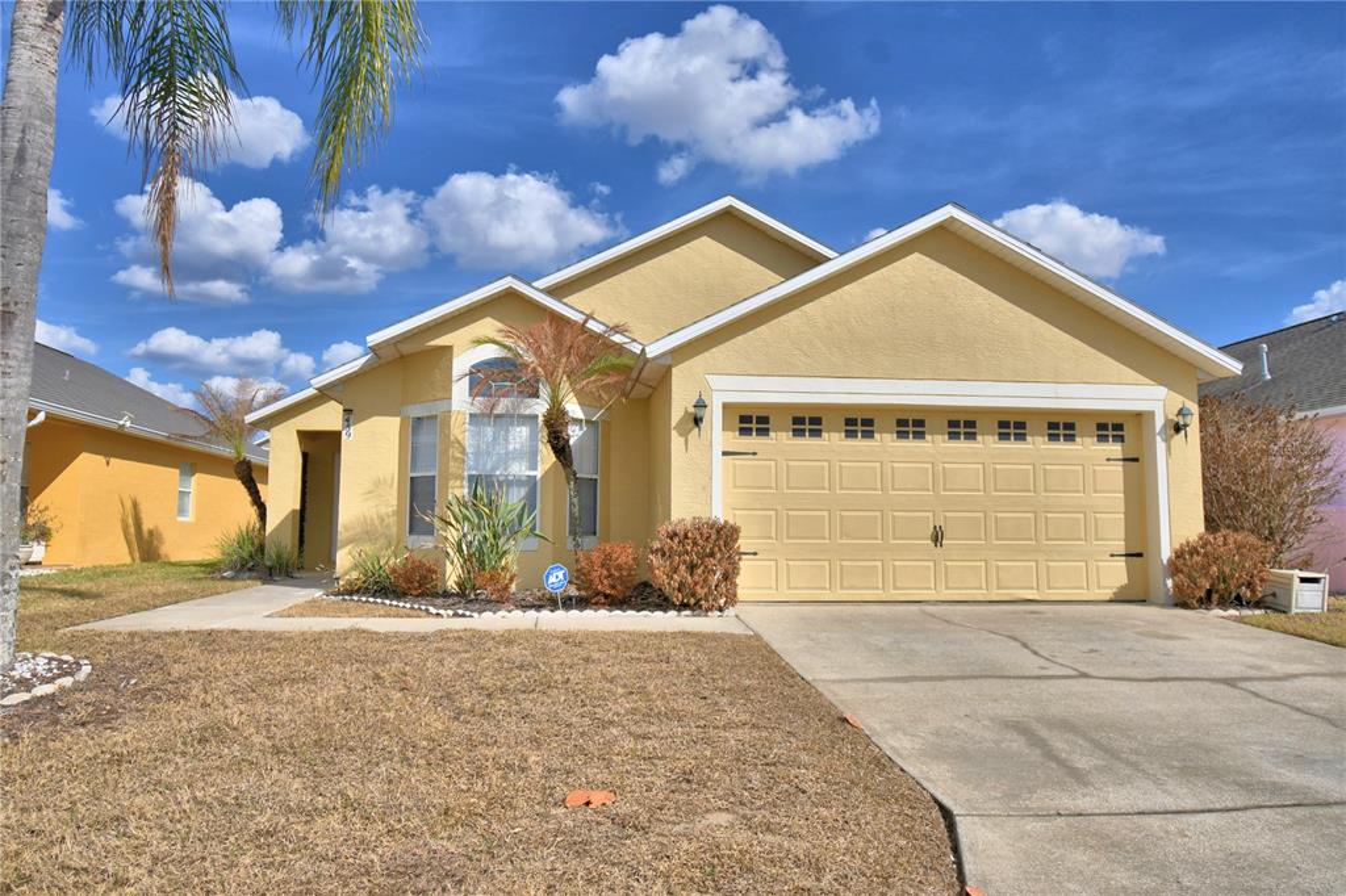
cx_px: 673
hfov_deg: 73.8
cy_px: 448
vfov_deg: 53.1
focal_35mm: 24
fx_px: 897
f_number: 5.3
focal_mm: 16
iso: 100
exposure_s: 1/1600
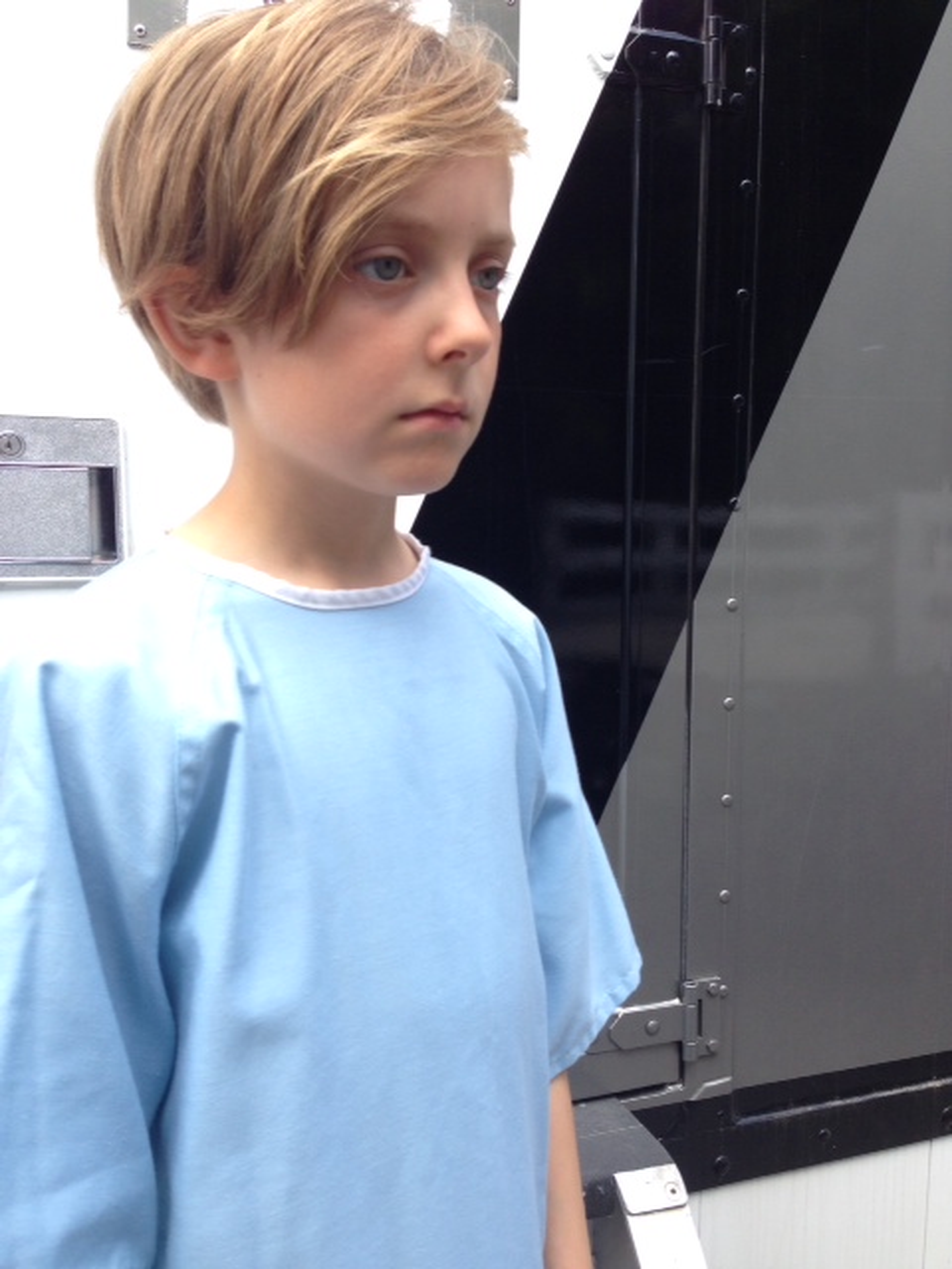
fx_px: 1210
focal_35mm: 33
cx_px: 476
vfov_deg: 55.4
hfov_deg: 42.9
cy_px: 634
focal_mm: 4.12
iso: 50
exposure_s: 1/357
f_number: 2.4
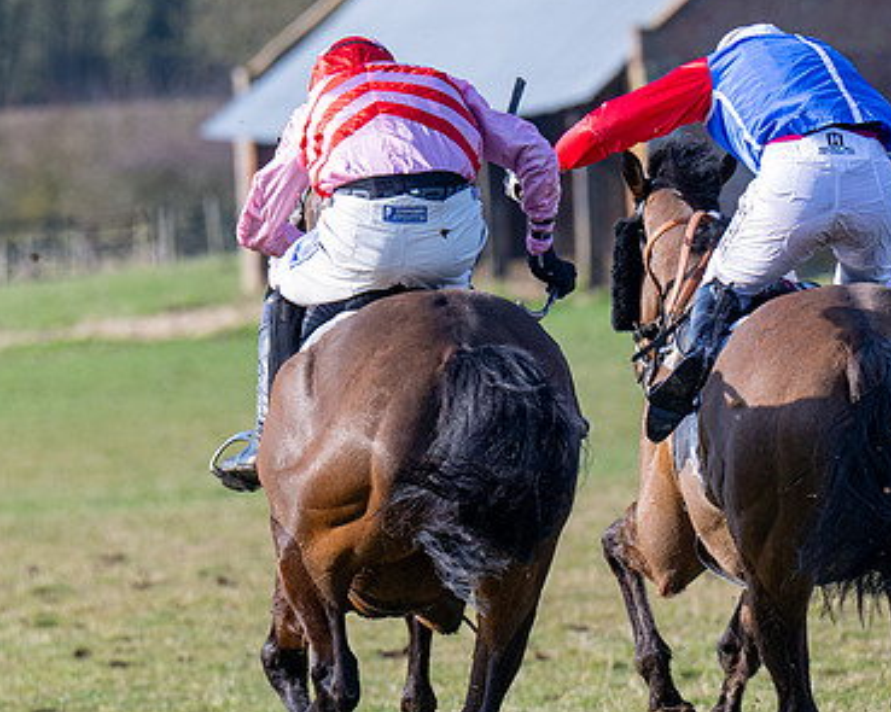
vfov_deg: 2.5
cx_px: 628
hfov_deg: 3.2
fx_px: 16002
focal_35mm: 607
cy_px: 517
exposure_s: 1/1250
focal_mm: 200
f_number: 4
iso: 200
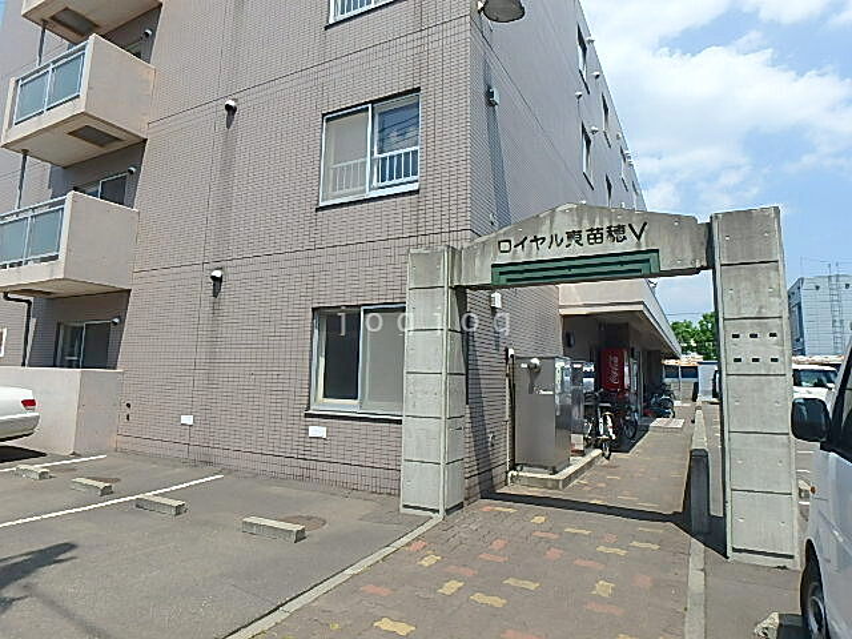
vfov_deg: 63.4
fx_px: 517
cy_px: 320
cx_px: 426
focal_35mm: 21
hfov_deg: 79.0
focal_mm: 3.7
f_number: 6
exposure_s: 1/500
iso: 125
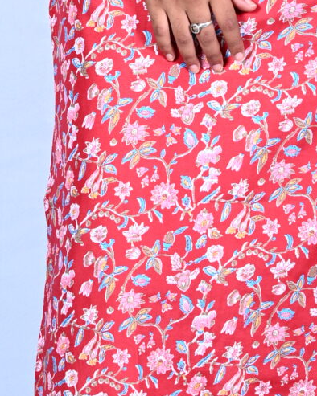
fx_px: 3262
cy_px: 22
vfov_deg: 6.9
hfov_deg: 5.6
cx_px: 184
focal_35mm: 278
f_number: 7.1
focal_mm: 57
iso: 100
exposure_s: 1/200
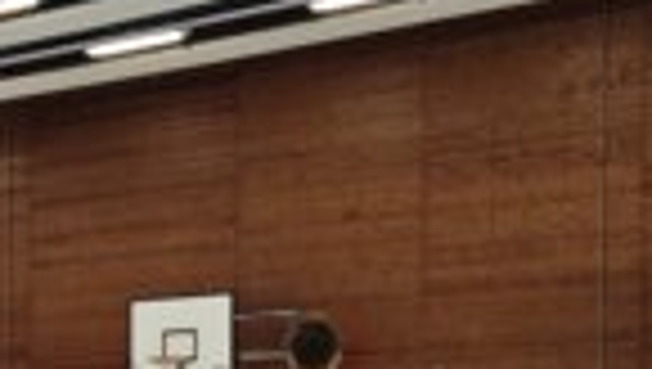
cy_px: 549
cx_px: -234
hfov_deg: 25.5
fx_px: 1194
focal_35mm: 69
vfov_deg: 16.1
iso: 640
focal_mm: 5.43
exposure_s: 1/250
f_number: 1.8
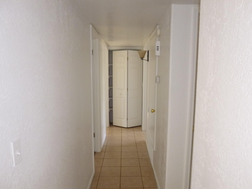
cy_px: 101
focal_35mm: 27
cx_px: 129
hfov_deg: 65.3
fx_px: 197
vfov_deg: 51.3
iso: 320
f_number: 3.1
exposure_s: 1/60
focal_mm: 4.5
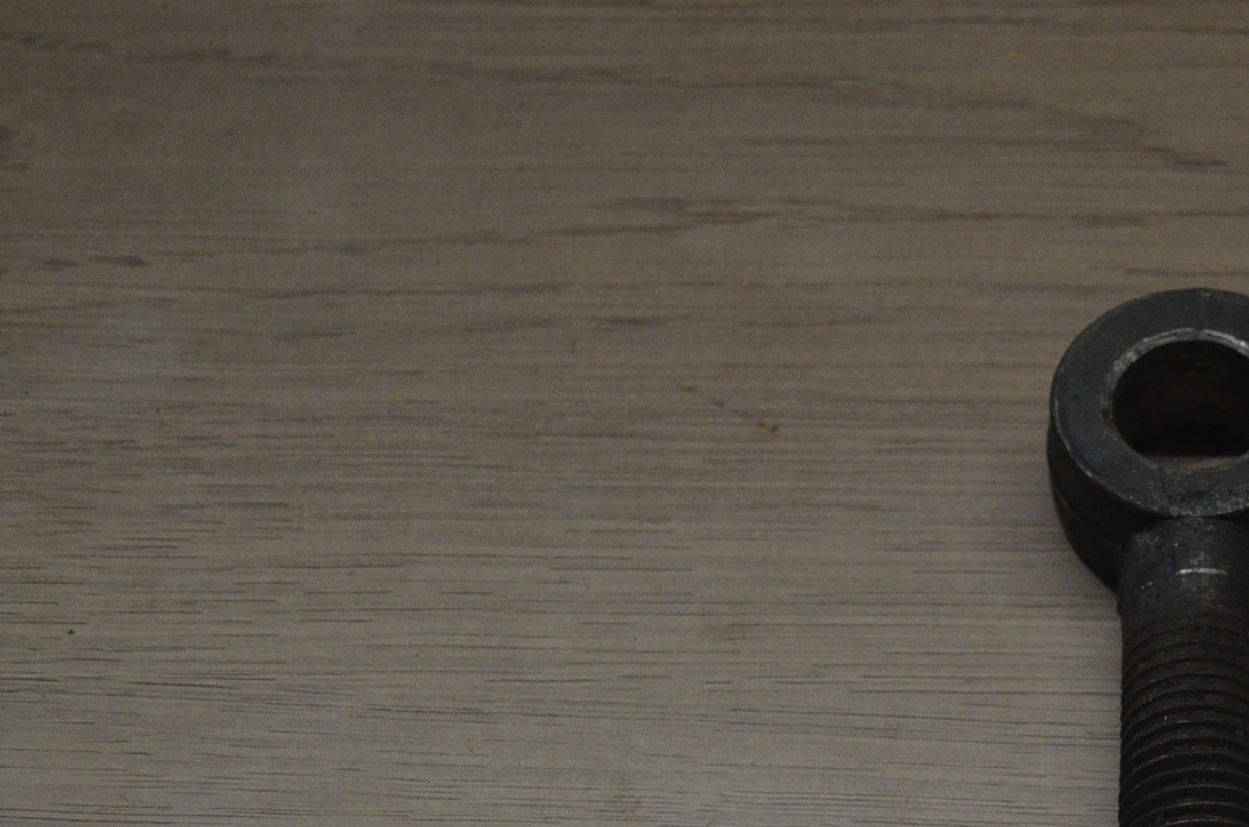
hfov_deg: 22.1
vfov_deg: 14.9
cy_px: 892
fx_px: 3081
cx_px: 1239
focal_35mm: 89
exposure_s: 1/350
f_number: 4.2
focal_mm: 26
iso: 1600
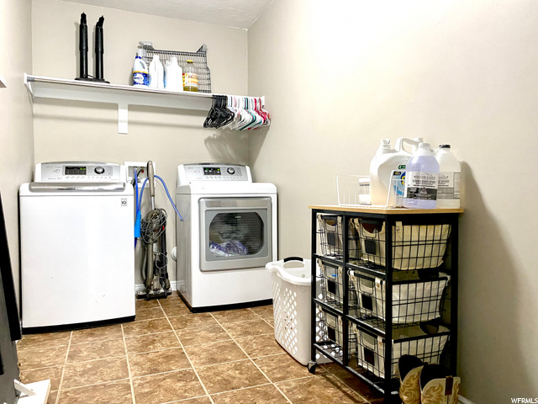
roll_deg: -0.5
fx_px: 404
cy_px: 202
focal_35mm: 26
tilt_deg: -2.0
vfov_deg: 53.1
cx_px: 269
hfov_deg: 67.3
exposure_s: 1/60
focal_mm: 4.25
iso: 320
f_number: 1.8
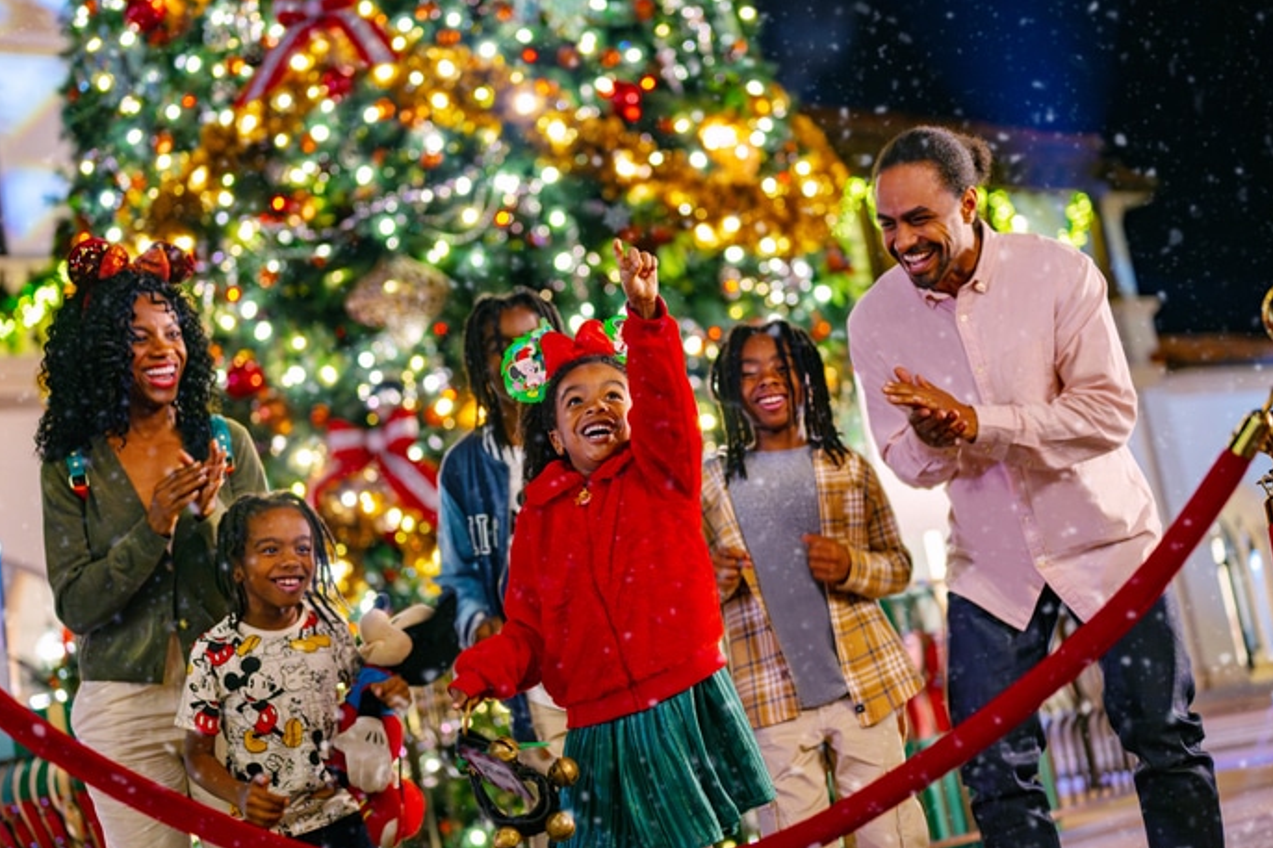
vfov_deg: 24.2
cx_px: 572
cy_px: 430
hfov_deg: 35.6
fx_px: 1980
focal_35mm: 56
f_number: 1.8
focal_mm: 50
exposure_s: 1/100
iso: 2500
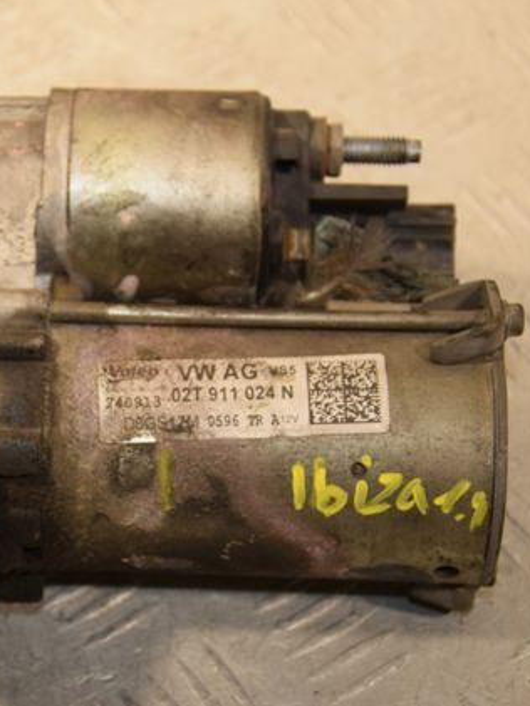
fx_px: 2326
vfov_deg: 17.3
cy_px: 350
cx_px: 94
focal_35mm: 114
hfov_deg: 12.9
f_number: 5
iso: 800
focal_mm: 52
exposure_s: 1/200
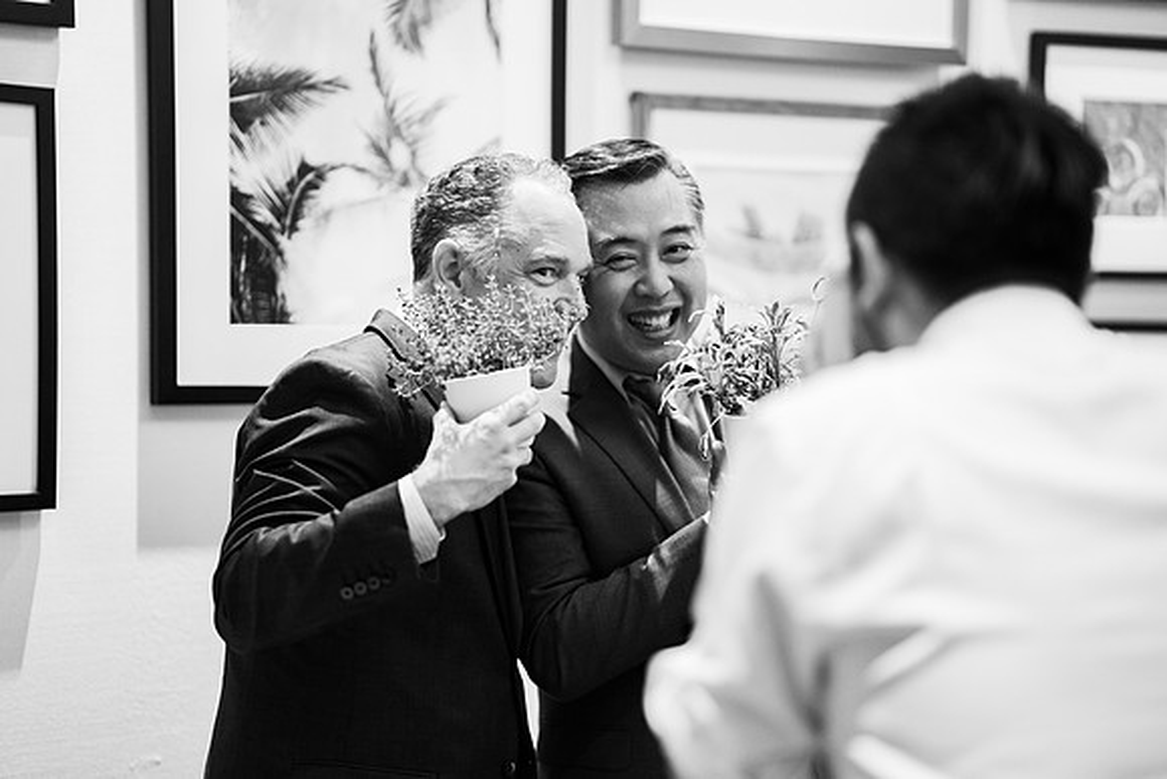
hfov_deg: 23.9
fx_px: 2756
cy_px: 390
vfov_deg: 16.1
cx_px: 584
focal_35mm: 85
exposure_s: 1/320
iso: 1000
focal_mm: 85
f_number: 1.4
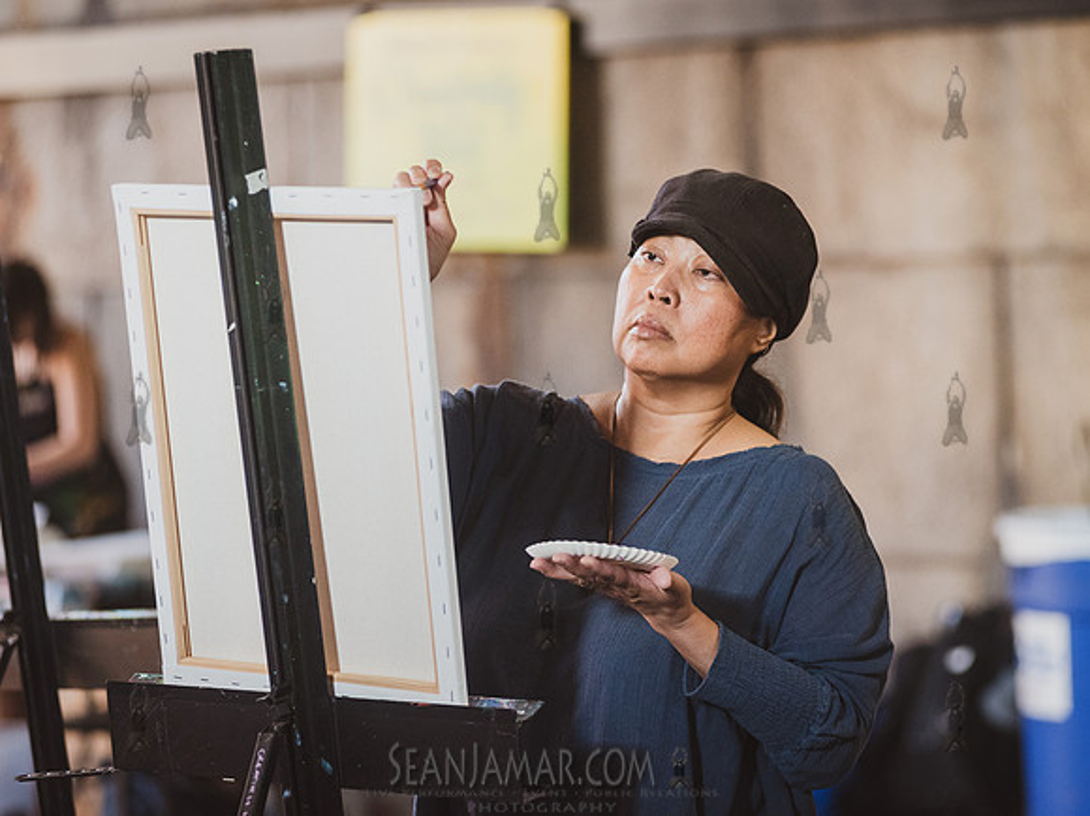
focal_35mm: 146
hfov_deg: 13.6
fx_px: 4583
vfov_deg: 10.2
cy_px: 408
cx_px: 589
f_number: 3.5
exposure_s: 1/125
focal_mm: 135
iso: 3200
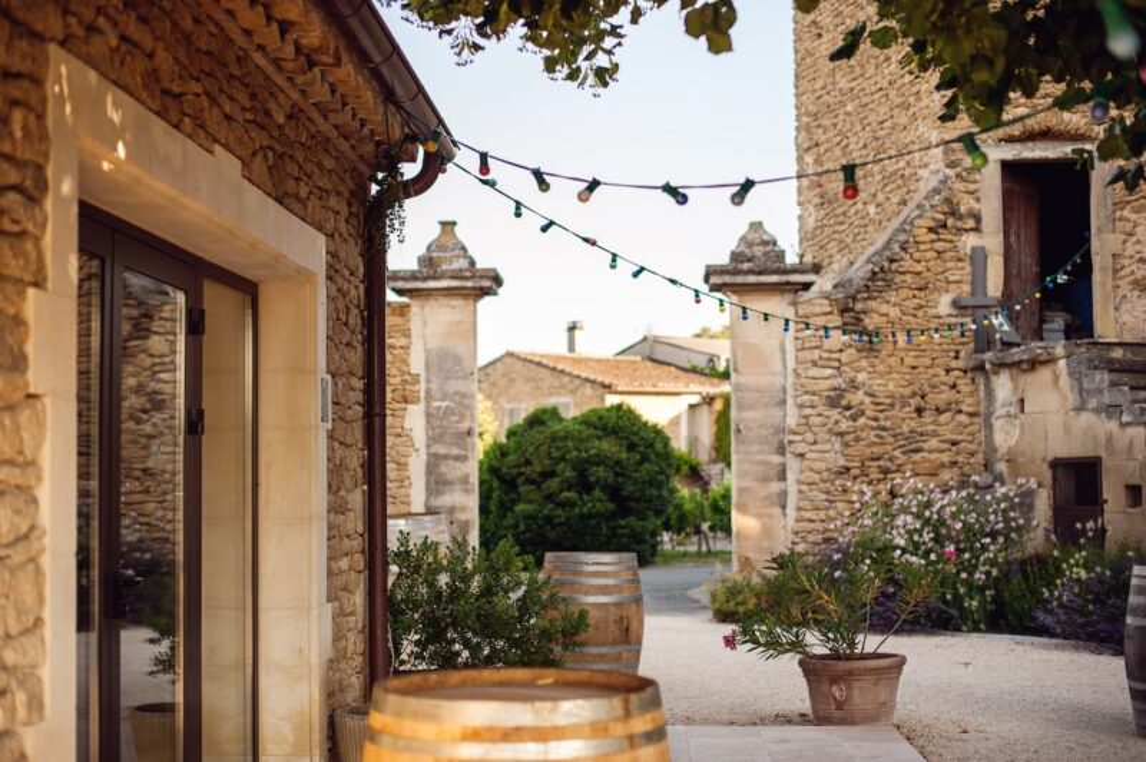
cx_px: 573
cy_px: 381
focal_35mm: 50
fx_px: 1590
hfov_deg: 39.6
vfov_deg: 26.9
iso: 200
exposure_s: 1/1000
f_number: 2.2
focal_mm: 50
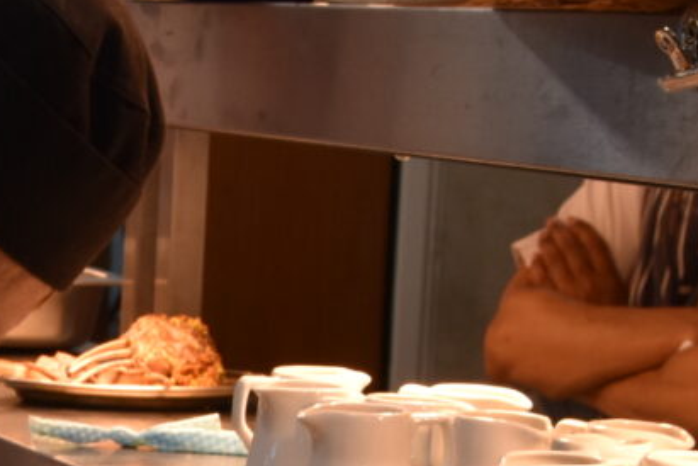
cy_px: 565
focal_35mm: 175
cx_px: -51
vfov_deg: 7.8
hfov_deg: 11.6
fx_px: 3399
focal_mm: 25
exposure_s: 1/60
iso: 400
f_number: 8
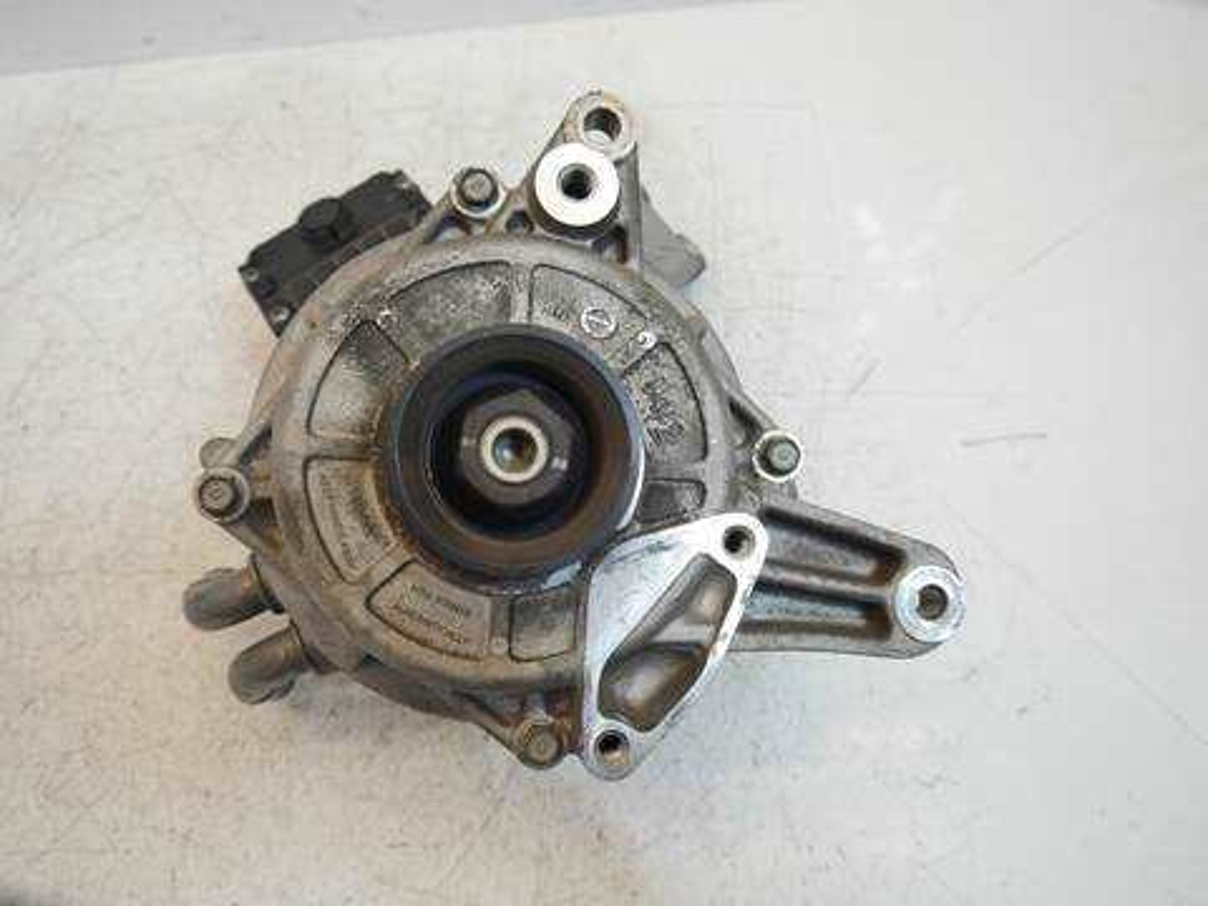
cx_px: 604
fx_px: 977
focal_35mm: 28
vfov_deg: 49.7
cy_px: 453
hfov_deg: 63.4
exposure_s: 1/80
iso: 200
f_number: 3.5
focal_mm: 14
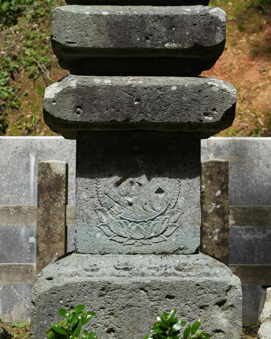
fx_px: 822
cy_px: 202
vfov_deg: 23.3
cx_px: 135
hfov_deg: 18.7
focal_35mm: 82
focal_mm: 72
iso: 100
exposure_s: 1/320
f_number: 5.6
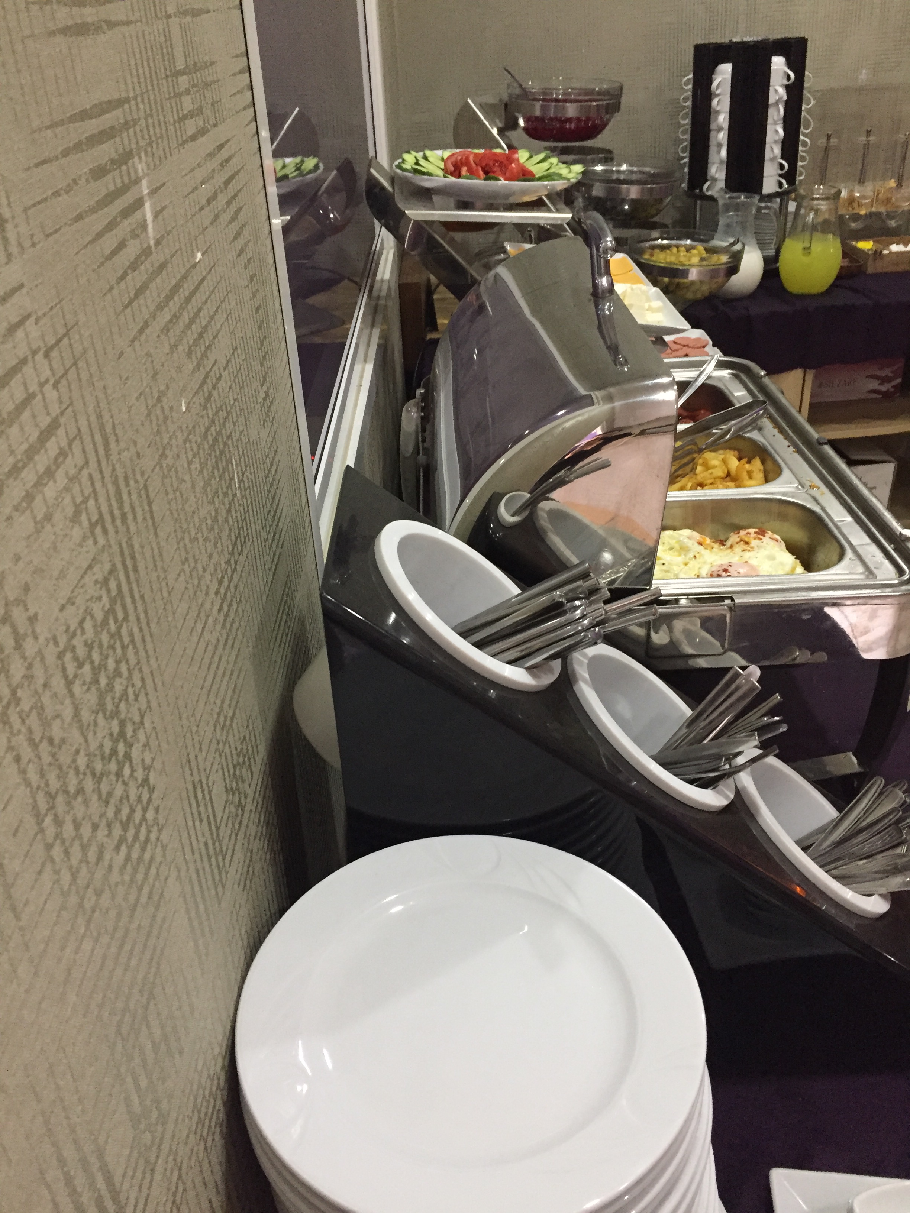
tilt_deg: -30.4
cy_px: 606
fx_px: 1016
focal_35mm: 29
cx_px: 455
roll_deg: +2.8
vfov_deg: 61.7
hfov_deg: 48.2
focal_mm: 4.15
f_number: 2.2
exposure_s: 1/33
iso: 250
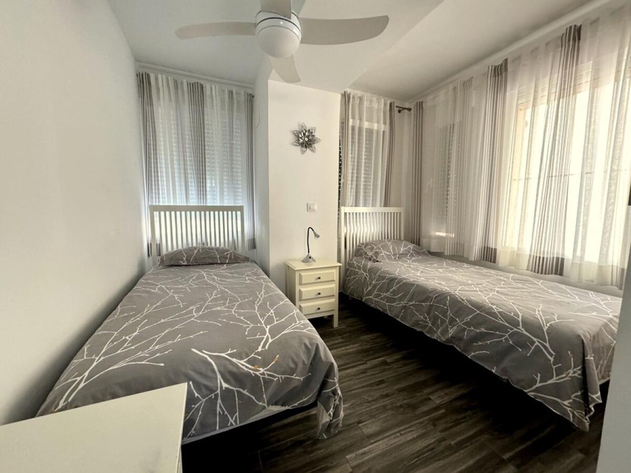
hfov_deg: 102.1
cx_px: 316
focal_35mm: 14
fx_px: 255
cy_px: 236
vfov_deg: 85.7
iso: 320
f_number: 2.2
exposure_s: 1/99
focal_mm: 2.22
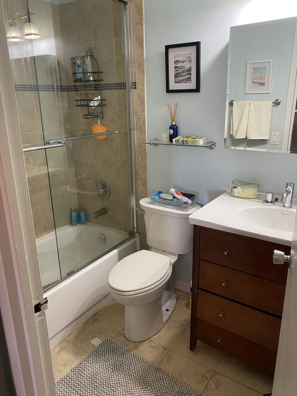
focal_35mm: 26
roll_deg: +0.5
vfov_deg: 67.3
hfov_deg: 53.1
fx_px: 297
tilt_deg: -16.2
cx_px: 148
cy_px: 198
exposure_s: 1/60
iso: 250
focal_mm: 4.25
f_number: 1.8
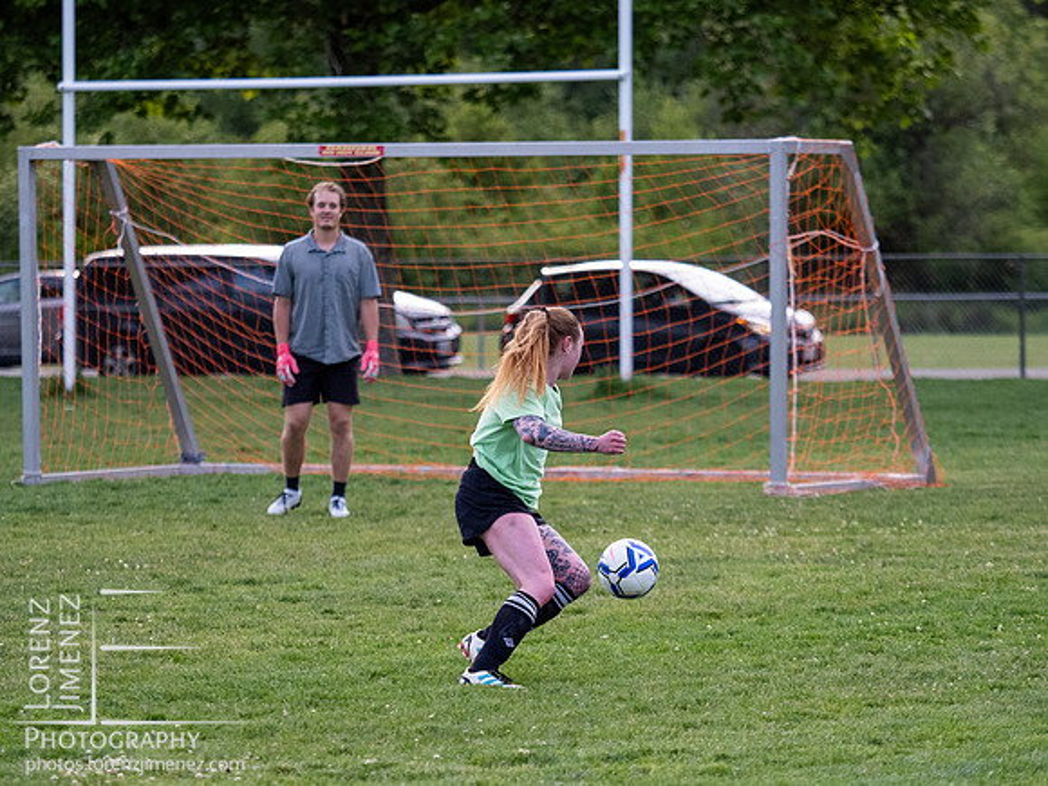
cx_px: 511
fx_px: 7706
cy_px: 455
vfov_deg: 5.8
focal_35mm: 255
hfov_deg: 7.8
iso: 1000
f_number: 2.8
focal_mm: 110
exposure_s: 1/1000
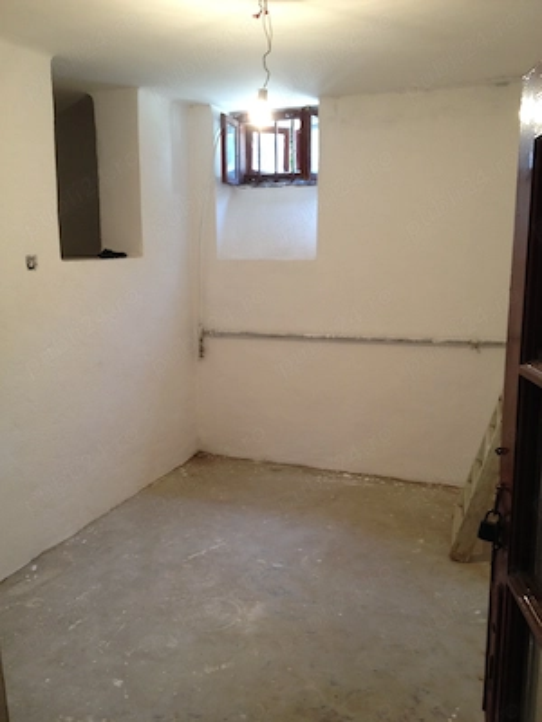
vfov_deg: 52.6
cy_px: 361
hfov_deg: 40.7
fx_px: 731
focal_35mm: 35
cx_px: 271
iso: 100
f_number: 2.4
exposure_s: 1/20
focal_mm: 4.28
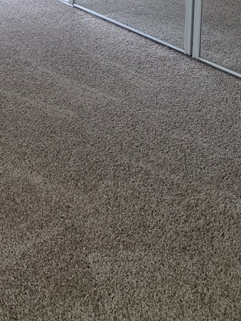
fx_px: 734
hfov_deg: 18.0
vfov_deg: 22.0
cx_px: -26
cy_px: -104
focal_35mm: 79
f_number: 1.8
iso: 250
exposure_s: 1/120
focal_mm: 5.4
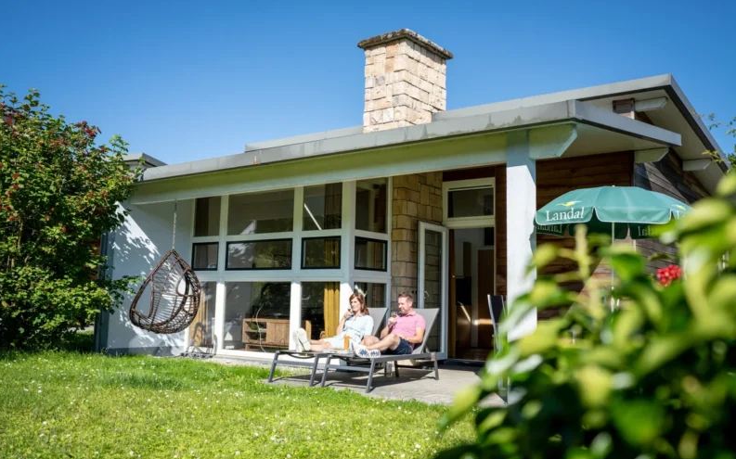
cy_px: 216
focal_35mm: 36
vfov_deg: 35.3
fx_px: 722
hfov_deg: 54.0
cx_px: 368
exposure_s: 1/1000
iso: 125
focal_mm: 35
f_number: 4
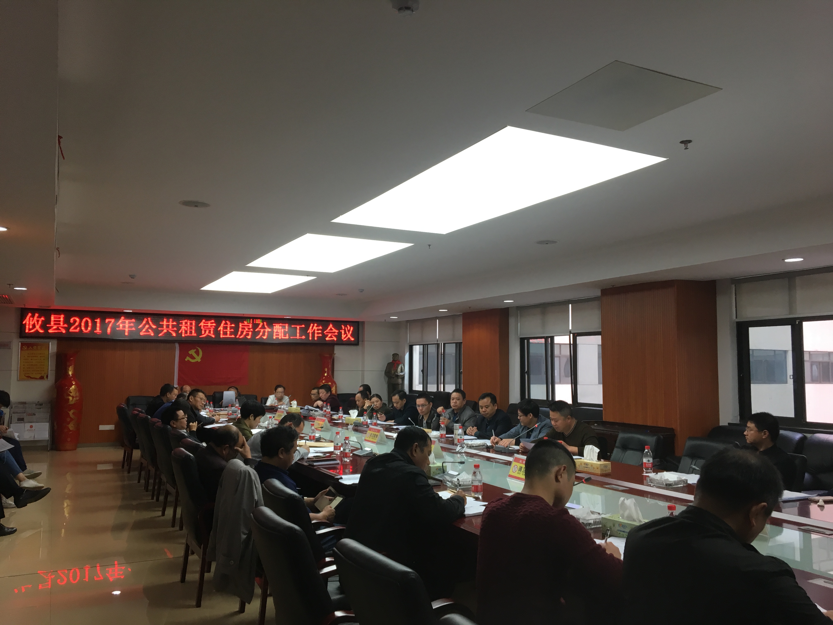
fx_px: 698
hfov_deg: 61.7
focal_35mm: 29
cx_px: 416
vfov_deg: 48.2
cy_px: 312
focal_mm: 4.15
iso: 64
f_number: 2.2
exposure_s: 1/33
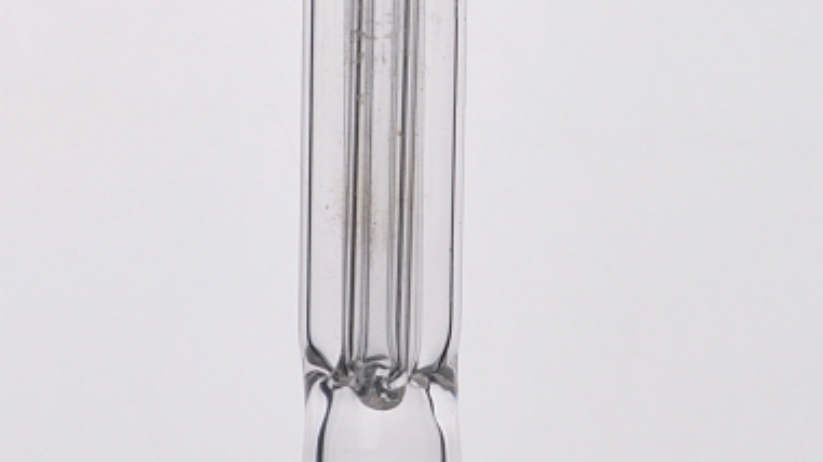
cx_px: 415
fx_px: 5628
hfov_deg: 8.4
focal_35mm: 258
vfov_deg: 4.7
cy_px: 397
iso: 200
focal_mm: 52
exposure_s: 1/125
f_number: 13
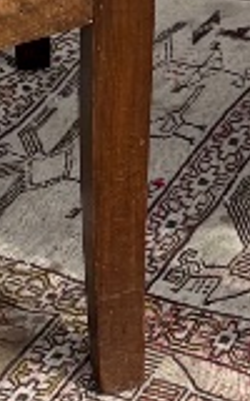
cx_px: 268
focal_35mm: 207
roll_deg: -0.8
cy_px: -471
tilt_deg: -15.6
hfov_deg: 6.3
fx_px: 2257
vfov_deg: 9.3
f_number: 1.6
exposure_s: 1/1311
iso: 50
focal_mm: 5.96
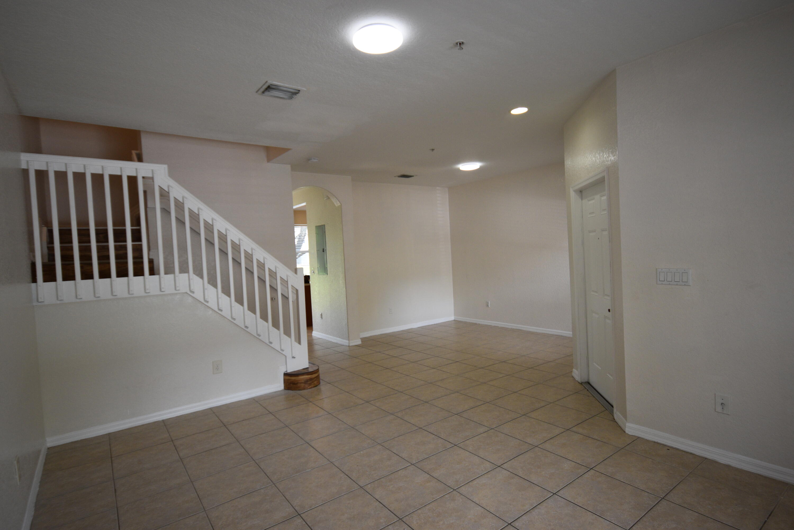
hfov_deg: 85.4
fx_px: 430
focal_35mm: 20
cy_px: 265
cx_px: 397
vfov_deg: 63.2
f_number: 5
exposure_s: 1/100
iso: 400
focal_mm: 13
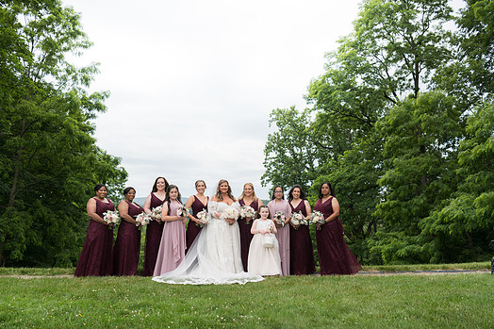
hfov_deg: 53.1
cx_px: 224
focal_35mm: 36
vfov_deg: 36.8
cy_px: 180
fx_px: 494
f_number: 4.5
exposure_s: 1/320
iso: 64
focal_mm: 32
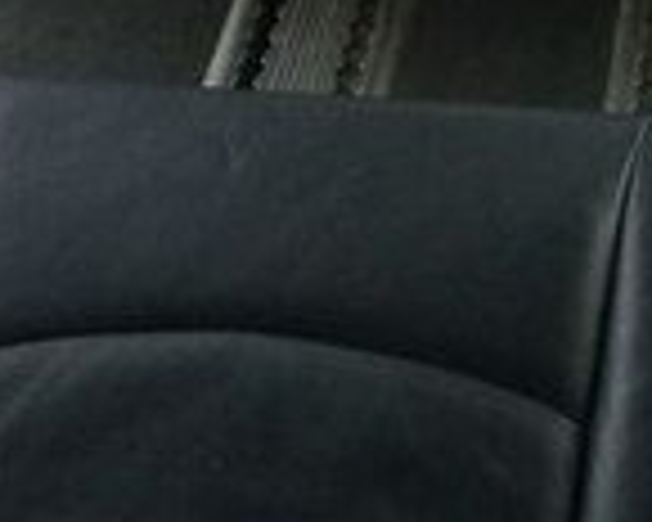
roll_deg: +2.4
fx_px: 2489
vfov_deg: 11.4
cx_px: 634
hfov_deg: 14.7
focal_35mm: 129
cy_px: -308
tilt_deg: -35.3
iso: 125
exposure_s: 1/33
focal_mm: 4.15
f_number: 2.2
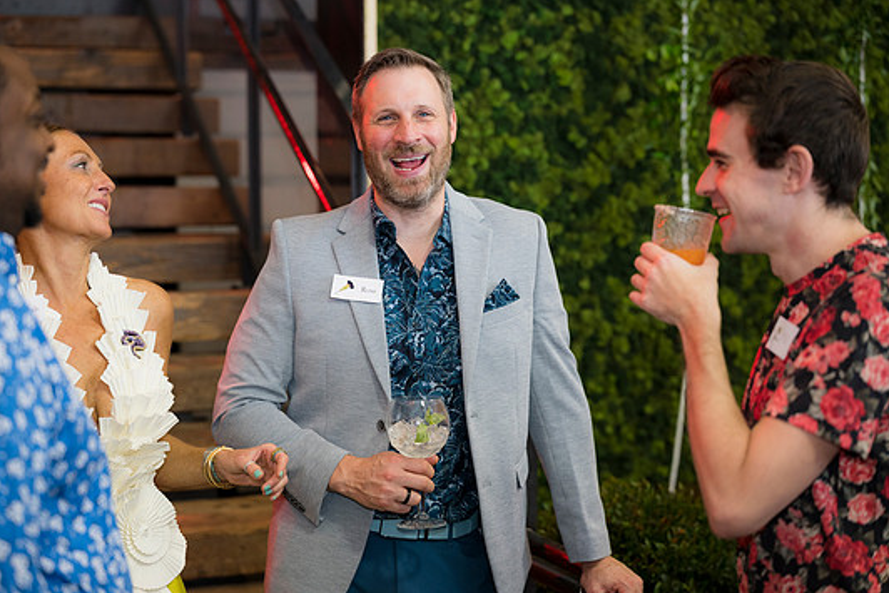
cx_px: 416
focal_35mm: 60
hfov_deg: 33.4
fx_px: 1482
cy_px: 278
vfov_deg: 22.6
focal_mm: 55
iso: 720
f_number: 2.2
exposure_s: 1/160
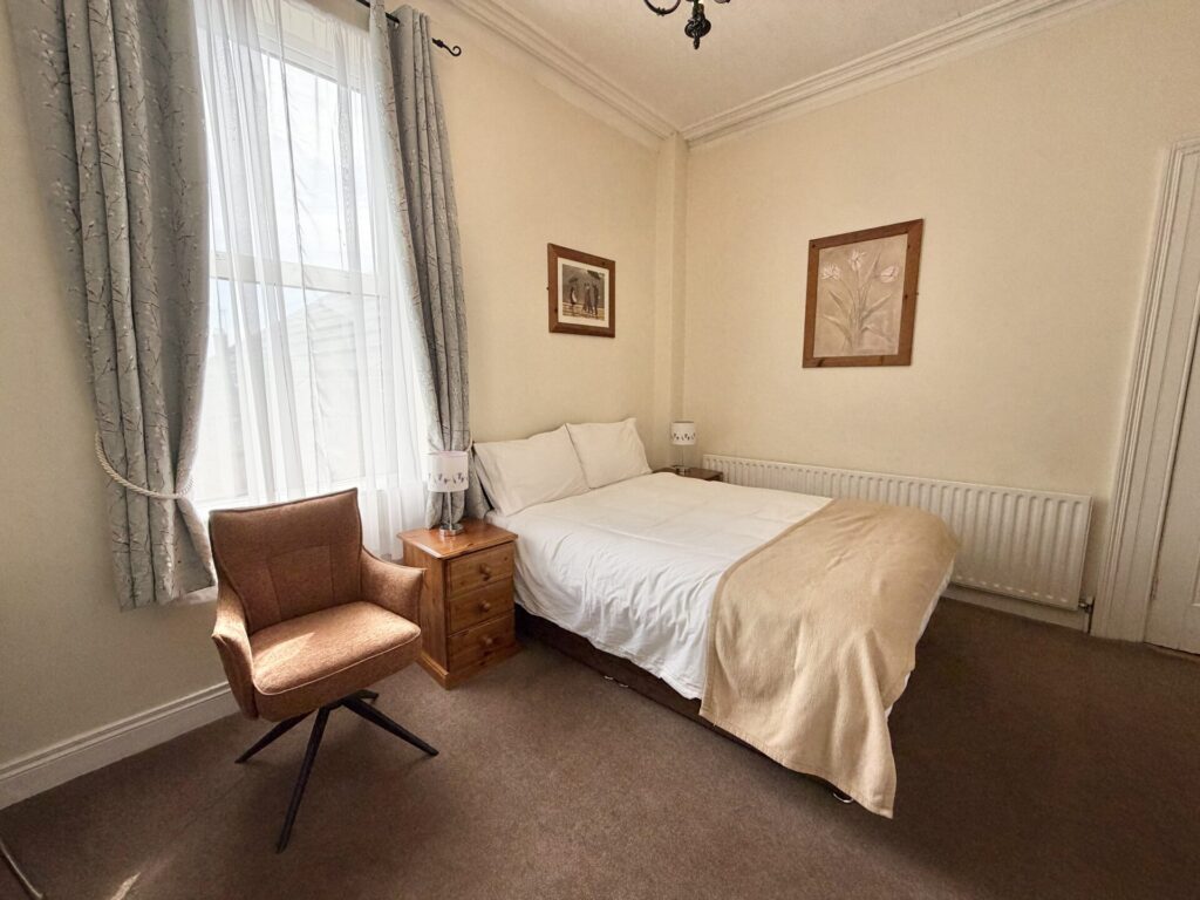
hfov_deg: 102.1
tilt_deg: -8.7
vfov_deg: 85.7
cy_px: 450
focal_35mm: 14
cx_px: 600
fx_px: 485
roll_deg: +0.3
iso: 64
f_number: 2.2
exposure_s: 1/498
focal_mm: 2.22
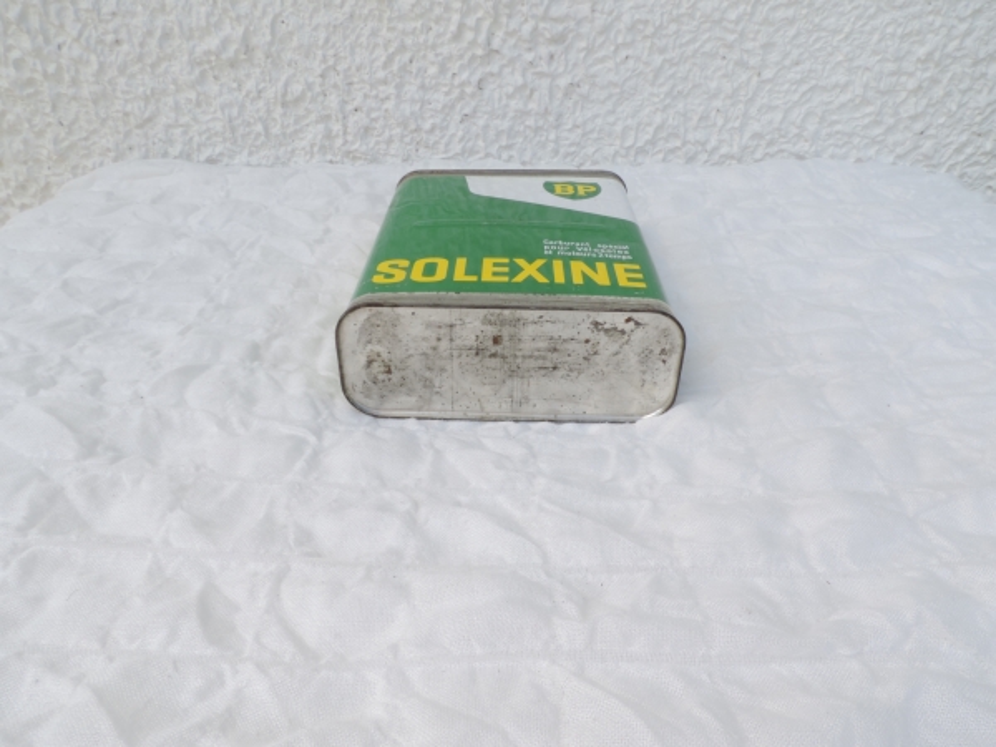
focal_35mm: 24
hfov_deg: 71.6
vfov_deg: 56.8
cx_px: 498
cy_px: 374
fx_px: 691
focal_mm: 4.3
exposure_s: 1/60
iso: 80
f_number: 8.3
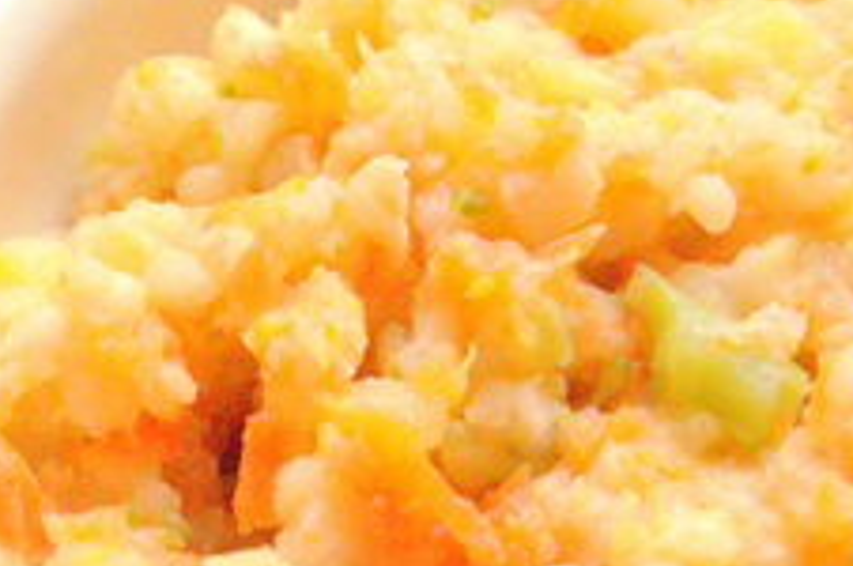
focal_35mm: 184
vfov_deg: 7.3
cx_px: 11
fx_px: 4354
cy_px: 911
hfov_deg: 11.1
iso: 3200
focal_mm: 35
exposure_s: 1/250
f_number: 9
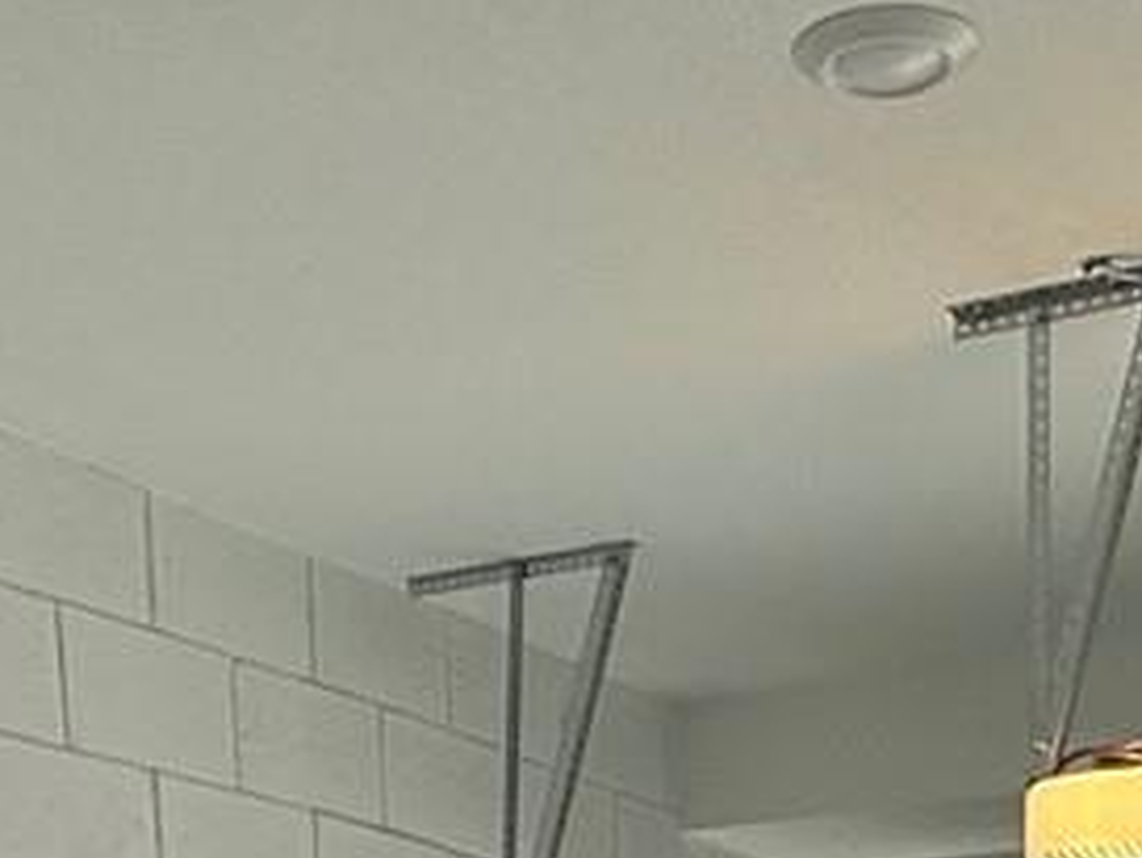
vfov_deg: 14.3
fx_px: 2706
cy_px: 1829
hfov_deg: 23.8
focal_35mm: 82
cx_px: 690
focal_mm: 2.22
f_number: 2.2
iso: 50
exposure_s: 1/324
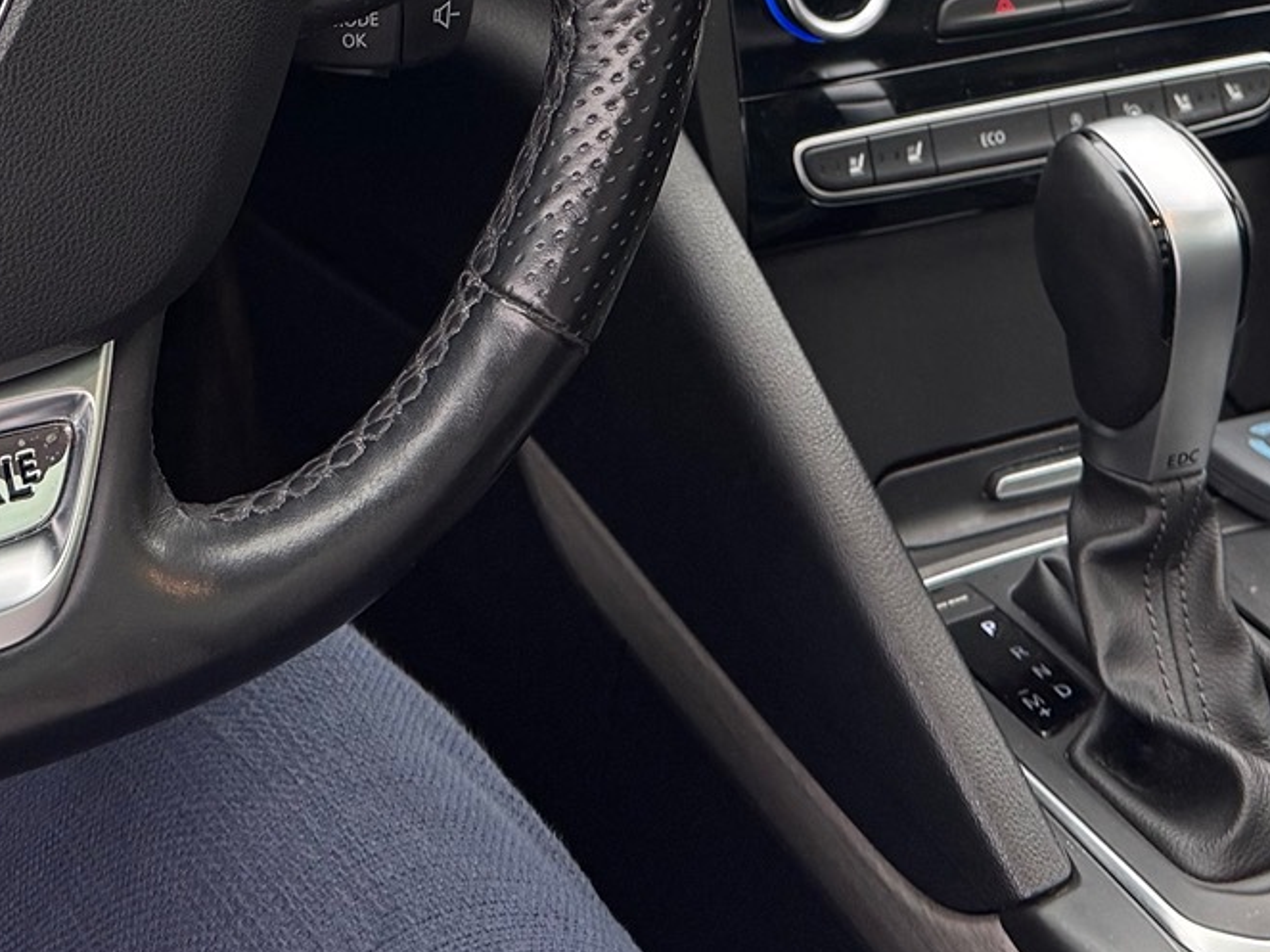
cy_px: -410
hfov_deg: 26.6
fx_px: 2678
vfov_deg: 18.3
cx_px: 515
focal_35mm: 73
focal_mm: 6.76
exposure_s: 1/92
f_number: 1.78
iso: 160
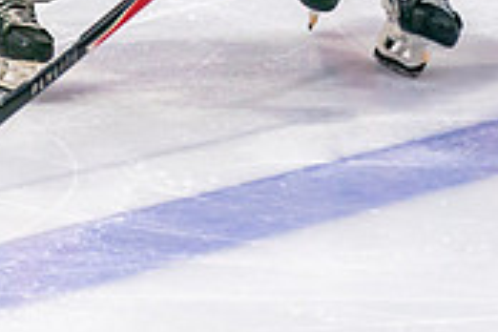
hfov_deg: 3.9
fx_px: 7193
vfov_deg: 2.6
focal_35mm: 520
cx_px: -222
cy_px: -79
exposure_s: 1/640
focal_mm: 115
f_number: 2.8
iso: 640
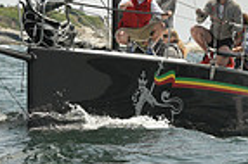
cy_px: 20
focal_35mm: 568
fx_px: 3908
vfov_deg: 2.4
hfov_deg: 3.6
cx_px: 144
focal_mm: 140
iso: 400
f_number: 9
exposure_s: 1/1600
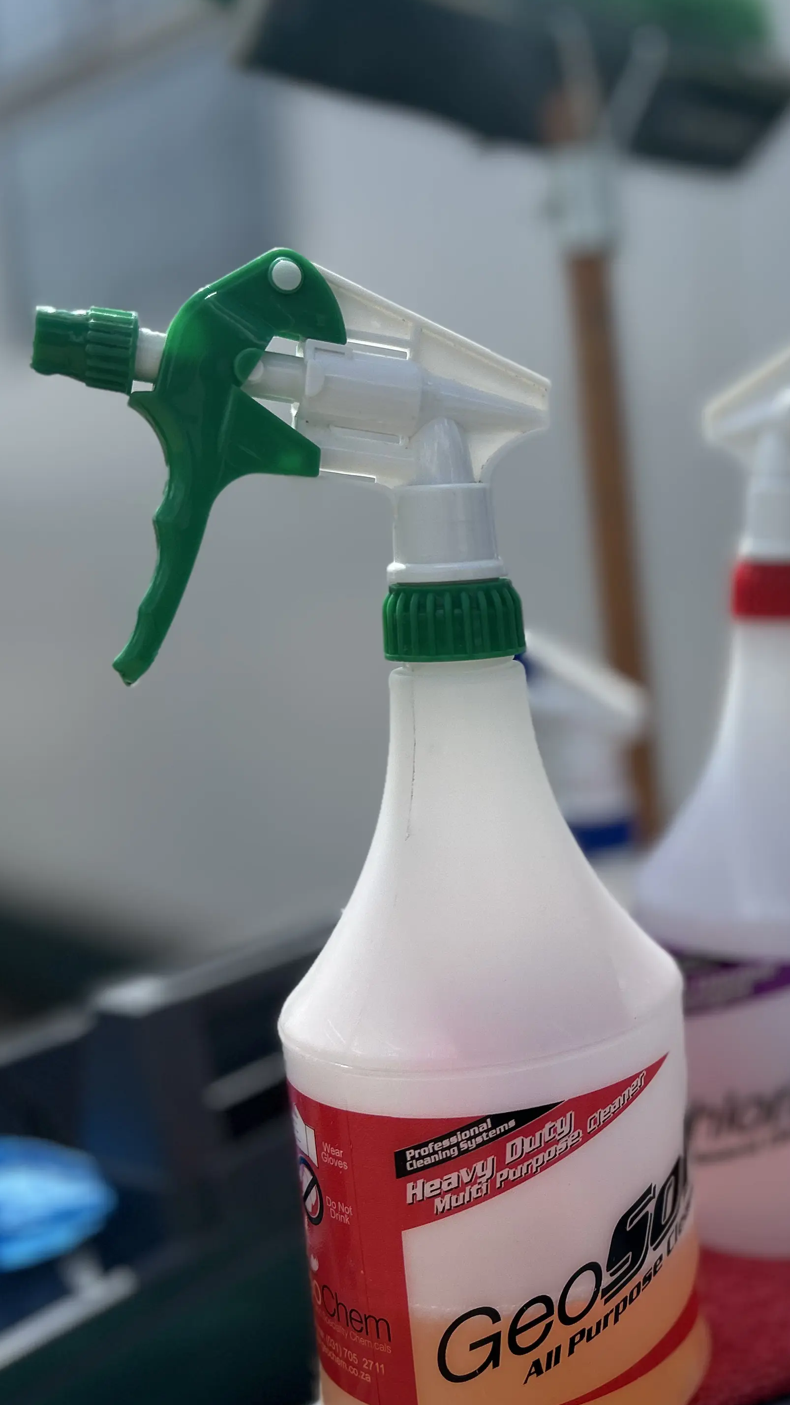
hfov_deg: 28.8
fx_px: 1490
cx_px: 673
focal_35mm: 40
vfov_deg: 50.4
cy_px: 752
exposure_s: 1/4274
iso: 50
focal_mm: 5.7
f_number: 1.5
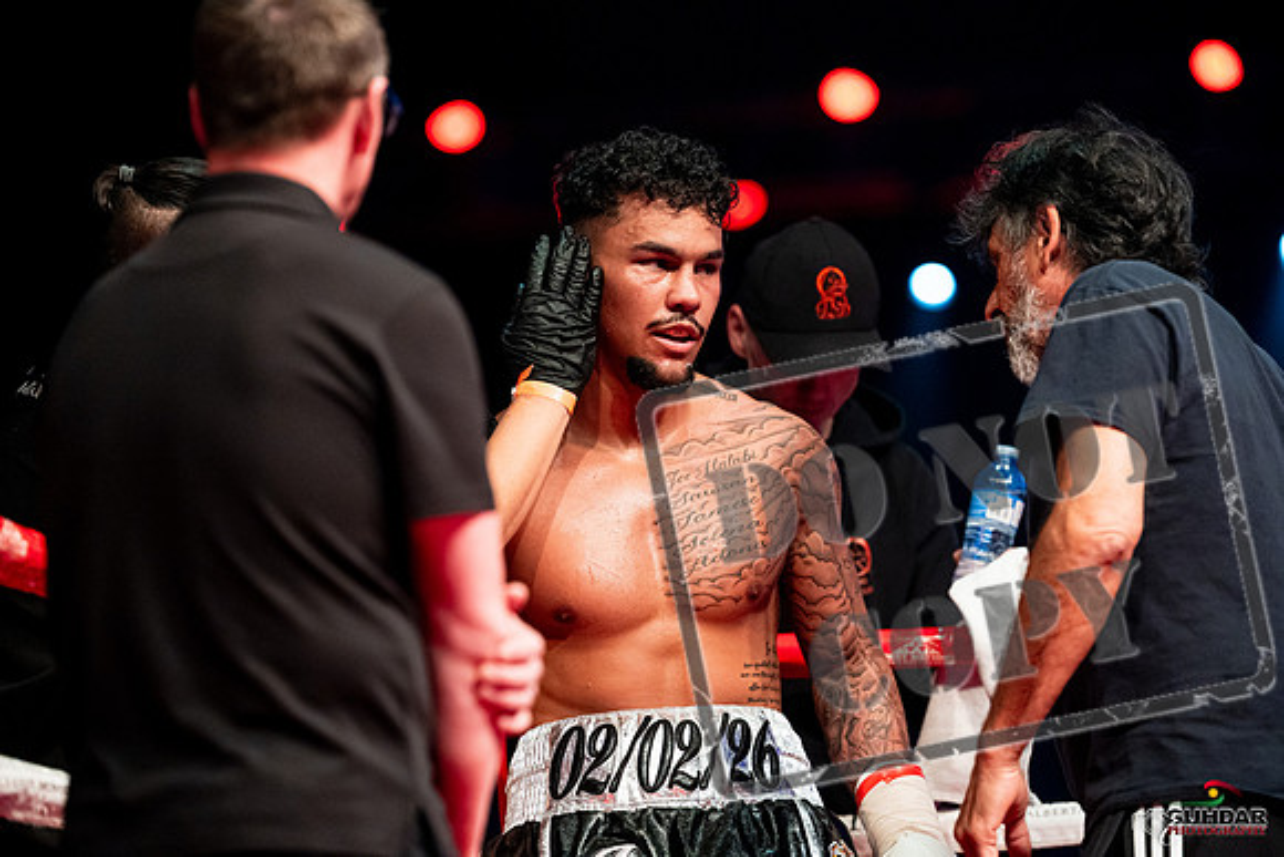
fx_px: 5351
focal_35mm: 150
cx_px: 642
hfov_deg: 13.7
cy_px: 428
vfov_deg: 9.2
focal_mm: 150
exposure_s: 1/1000
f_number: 2.8
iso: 4000
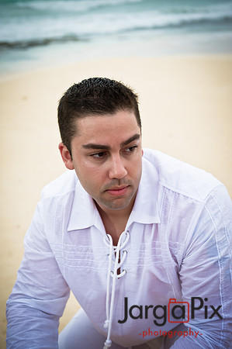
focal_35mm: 52
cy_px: 174
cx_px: 116
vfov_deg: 38.2
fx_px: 504
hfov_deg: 25.9
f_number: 4
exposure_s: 1/125
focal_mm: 52
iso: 800
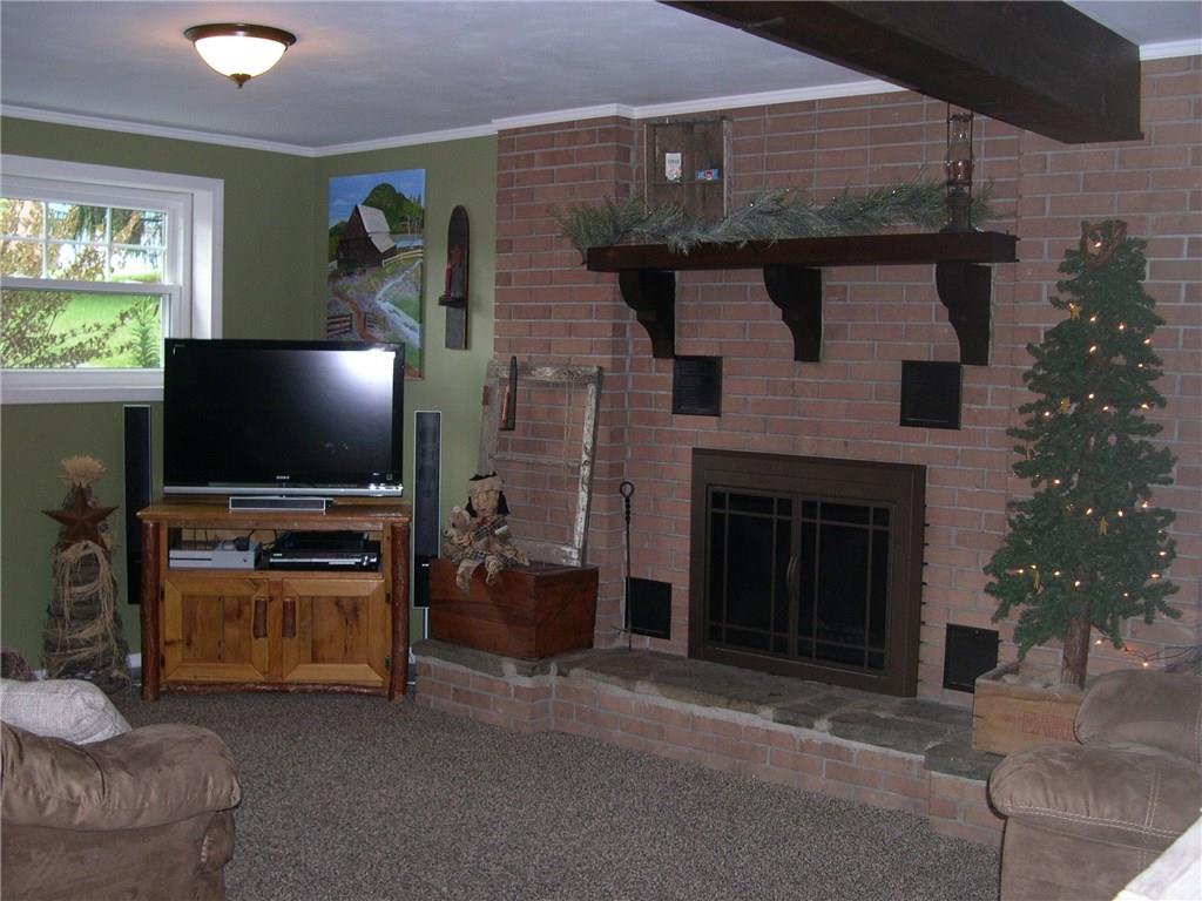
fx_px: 1320
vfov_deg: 37.7
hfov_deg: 49.0
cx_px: 601
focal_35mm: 38
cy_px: 450
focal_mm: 8
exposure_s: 1/60
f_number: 2.8
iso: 252
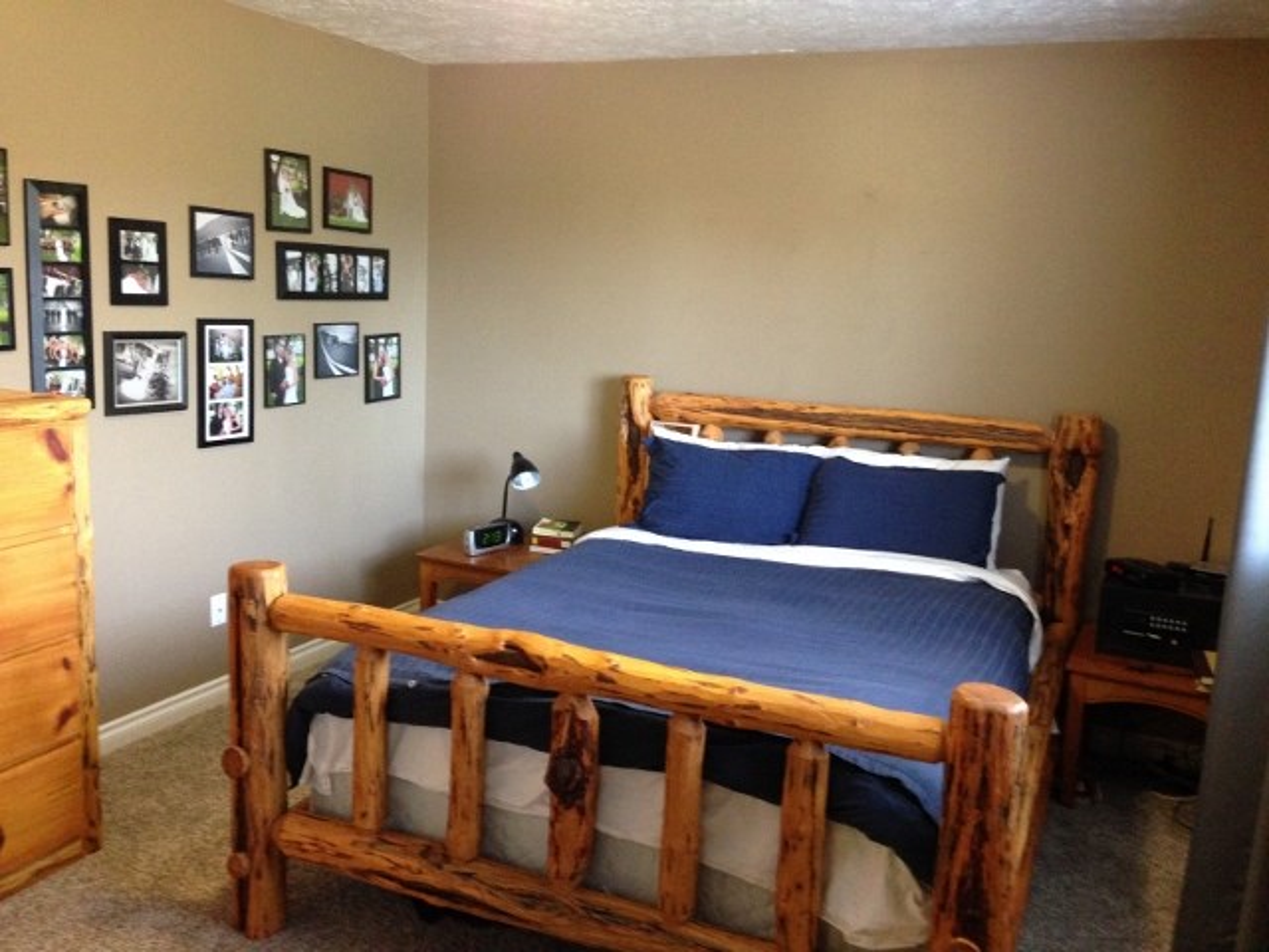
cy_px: 476
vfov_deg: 42.9
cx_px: 634
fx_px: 1210
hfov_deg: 55.4
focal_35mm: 33
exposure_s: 1/20
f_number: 2.4
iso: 400
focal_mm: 4.12
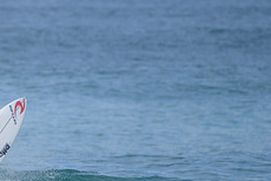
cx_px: -57
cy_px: 204
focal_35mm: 1390
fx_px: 10477
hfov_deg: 1.5
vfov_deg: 1.0
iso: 320
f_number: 5.6
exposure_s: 1/2000
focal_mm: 500
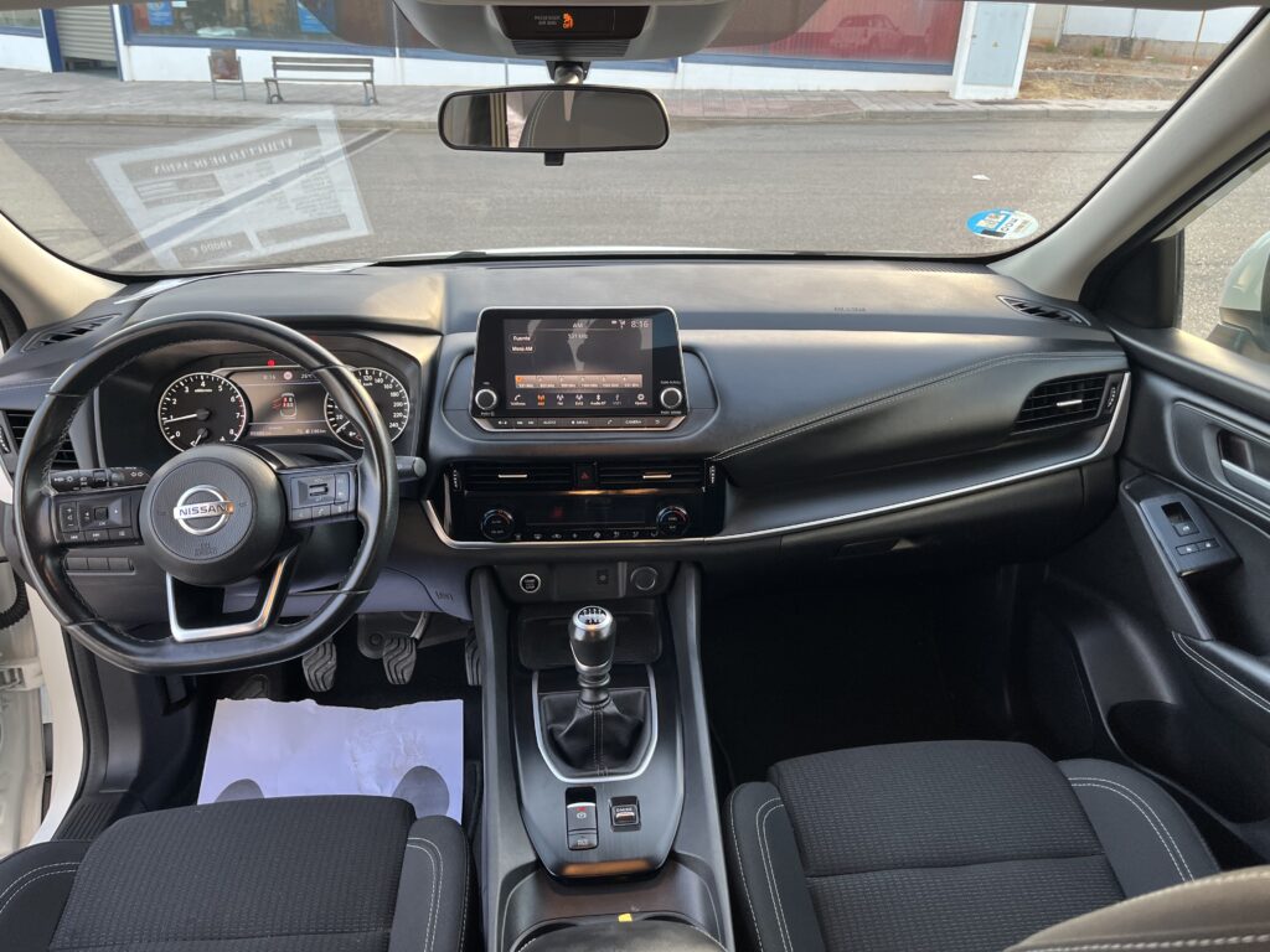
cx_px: 635
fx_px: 954
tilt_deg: -25.2
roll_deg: -2.7
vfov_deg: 53.1
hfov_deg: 67.3
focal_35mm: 26
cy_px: 476
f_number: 1.6
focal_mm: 5.1
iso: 125
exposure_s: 1/121
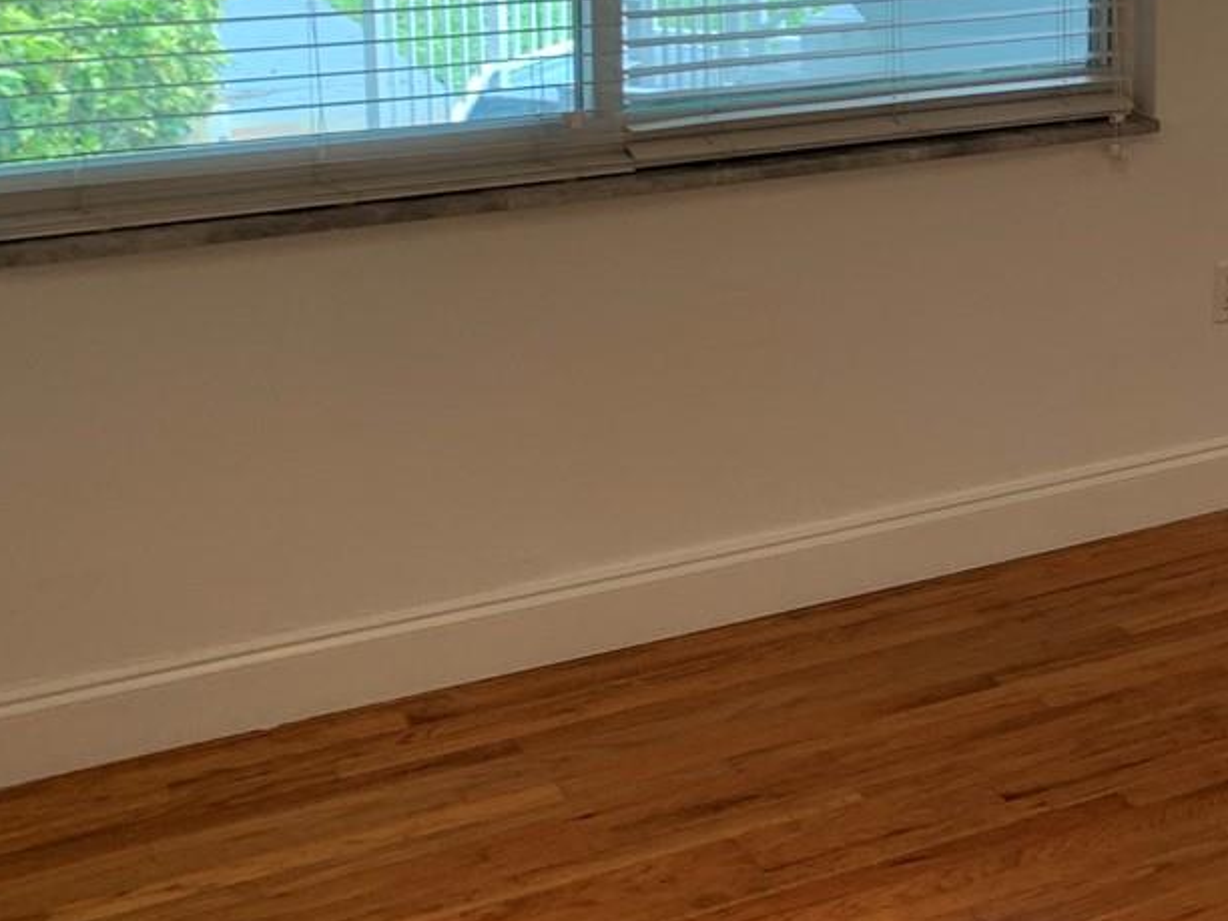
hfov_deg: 25.7
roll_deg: -1.6
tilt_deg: -8.5
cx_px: 1455
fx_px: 2412
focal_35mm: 68
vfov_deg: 20.8
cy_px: -16
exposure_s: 1/120
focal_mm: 4.25
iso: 64
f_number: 1.8
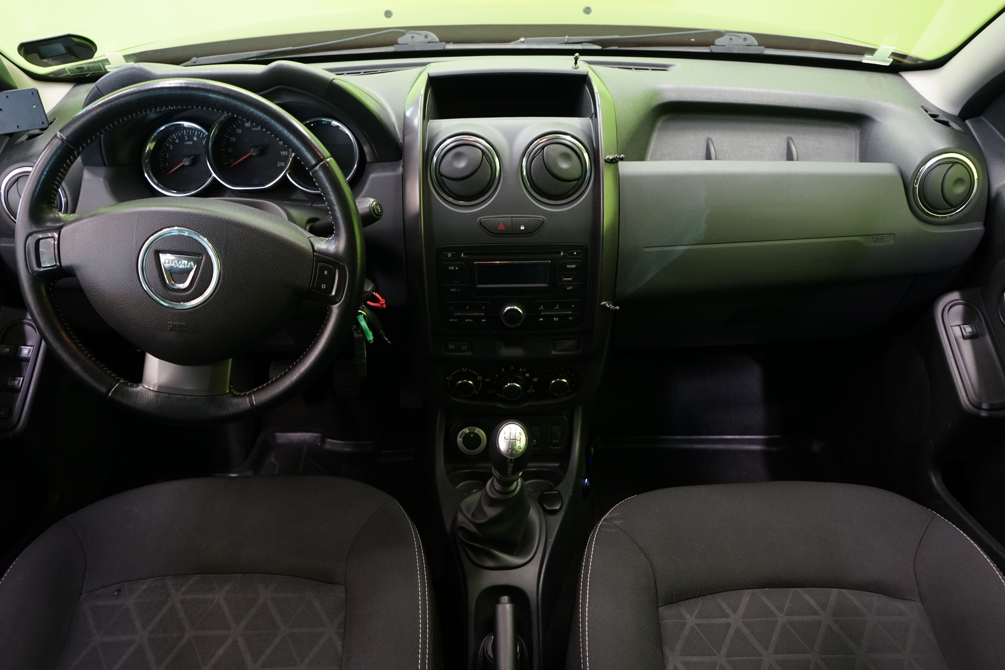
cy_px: 335
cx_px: 502
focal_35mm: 29
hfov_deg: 63.7
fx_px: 810
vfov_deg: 45.0
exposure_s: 1/20
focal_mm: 29
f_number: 5
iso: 1600
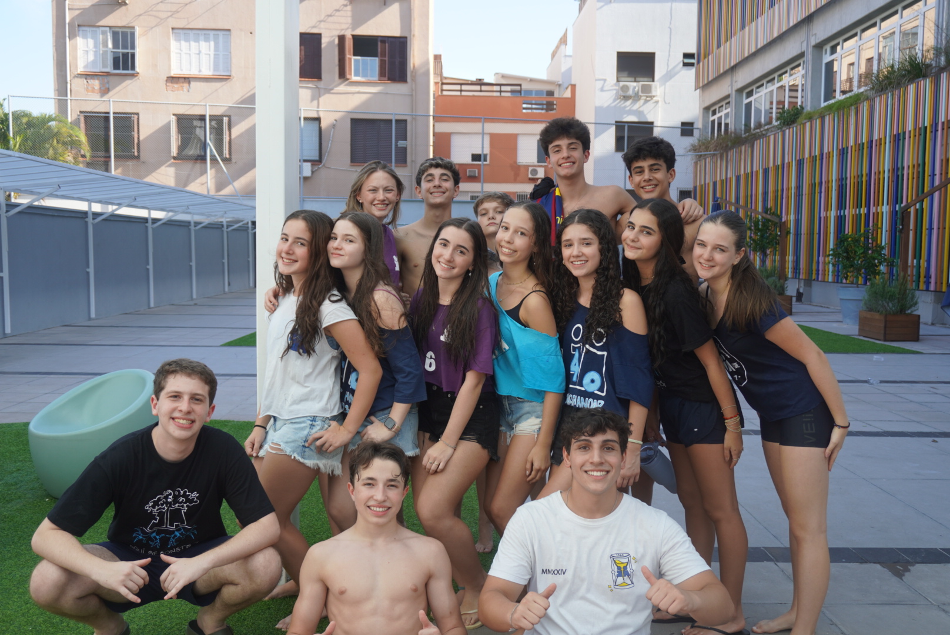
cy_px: 318
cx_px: 475
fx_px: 911
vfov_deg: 38.4
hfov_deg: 55.1
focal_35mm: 34
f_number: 4.5
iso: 100
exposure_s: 1/200
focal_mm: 23
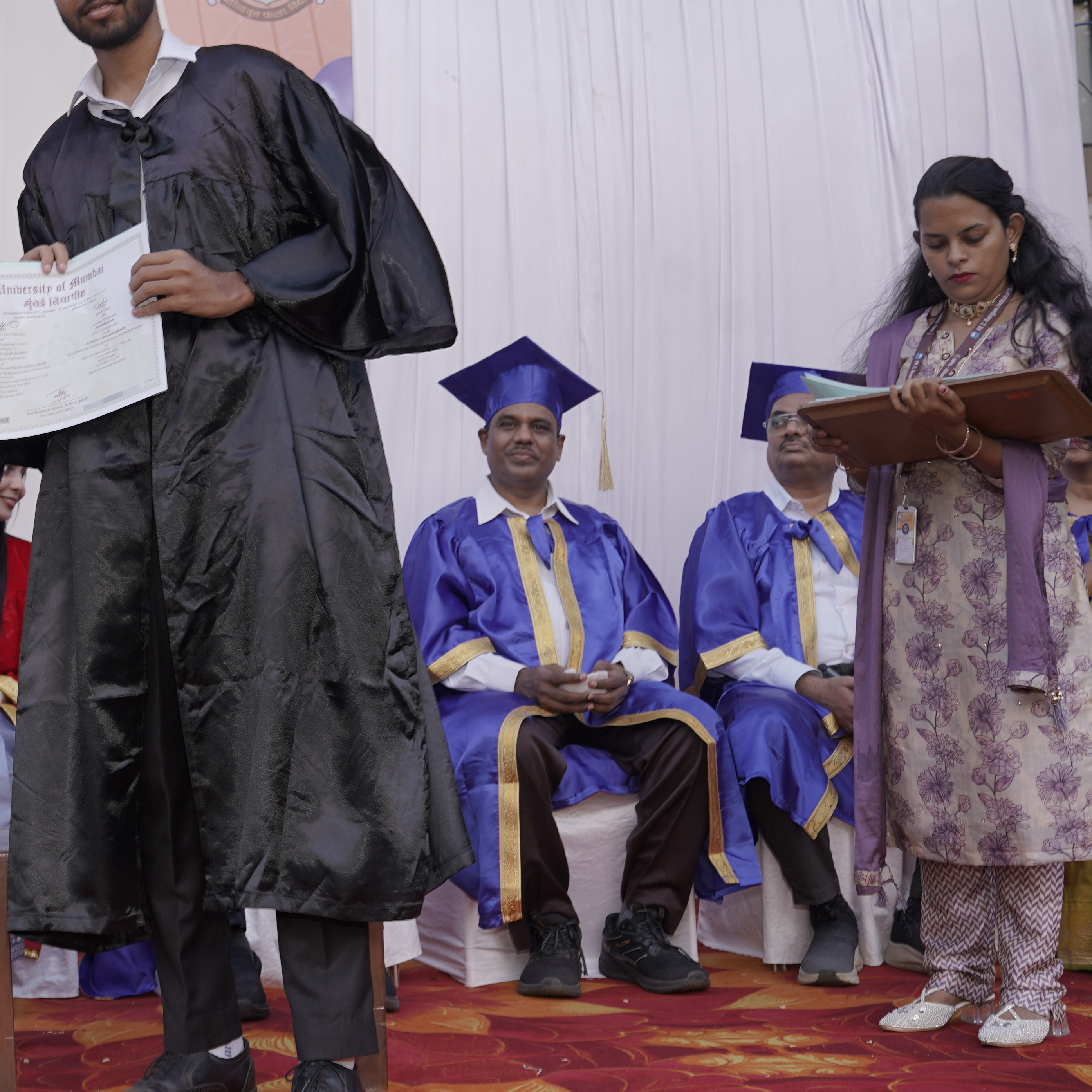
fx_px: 2284
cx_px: -7
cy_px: 449
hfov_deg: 25.5
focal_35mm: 64
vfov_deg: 26.8
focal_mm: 35
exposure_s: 1/50
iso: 100
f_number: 5
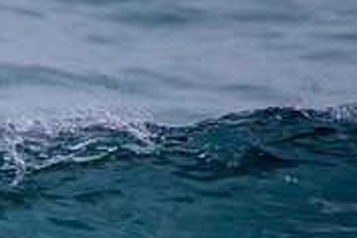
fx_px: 19951
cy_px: 399
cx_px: -265
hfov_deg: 1.0
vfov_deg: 0.7
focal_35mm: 2012
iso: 180
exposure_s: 1/2000
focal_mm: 500
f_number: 5.6
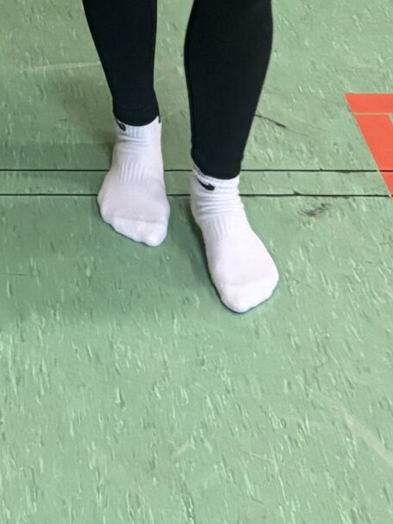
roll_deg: +0.6
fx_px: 1651
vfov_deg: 15.0
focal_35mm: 109
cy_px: -501
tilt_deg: -14.4
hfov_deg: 13.1
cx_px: -123
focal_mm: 5.96
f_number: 1.6
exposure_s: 1/50
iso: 320
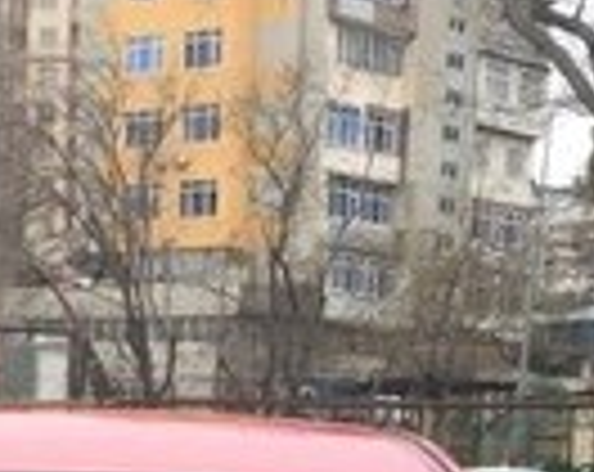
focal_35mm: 142
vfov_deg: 9.9
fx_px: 2491
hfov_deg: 13.5
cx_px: 140
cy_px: 1023
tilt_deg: -12.4
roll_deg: -1.5
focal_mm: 4.15
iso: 32
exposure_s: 1/50
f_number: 2.2
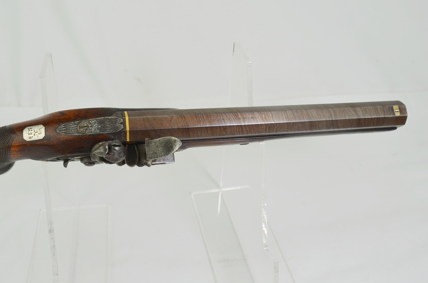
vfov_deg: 31.0
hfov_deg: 45.5
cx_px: 201
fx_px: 510
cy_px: 117
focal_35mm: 43
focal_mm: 24
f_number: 6.3
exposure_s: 1/160
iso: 200
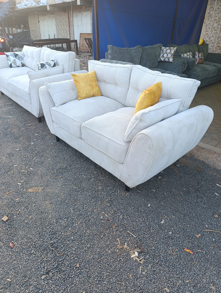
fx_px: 195
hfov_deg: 59.0
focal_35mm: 23
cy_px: 146
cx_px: 110
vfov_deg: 73.8
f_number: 1.6
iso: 160
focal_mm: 6.14
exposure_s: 1/100
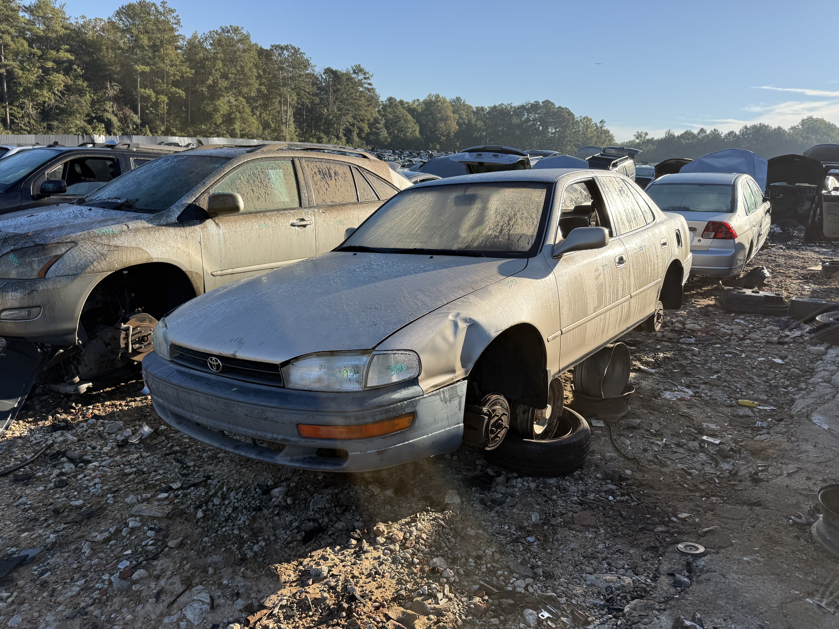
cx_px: 420
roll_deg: +1.4
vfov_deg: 56.8
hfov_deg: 71.6
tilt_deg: -13.2
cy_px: 314
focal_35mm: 24
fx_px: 582
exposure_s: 1/2907
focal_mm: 6.76
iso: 80
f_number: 1.78
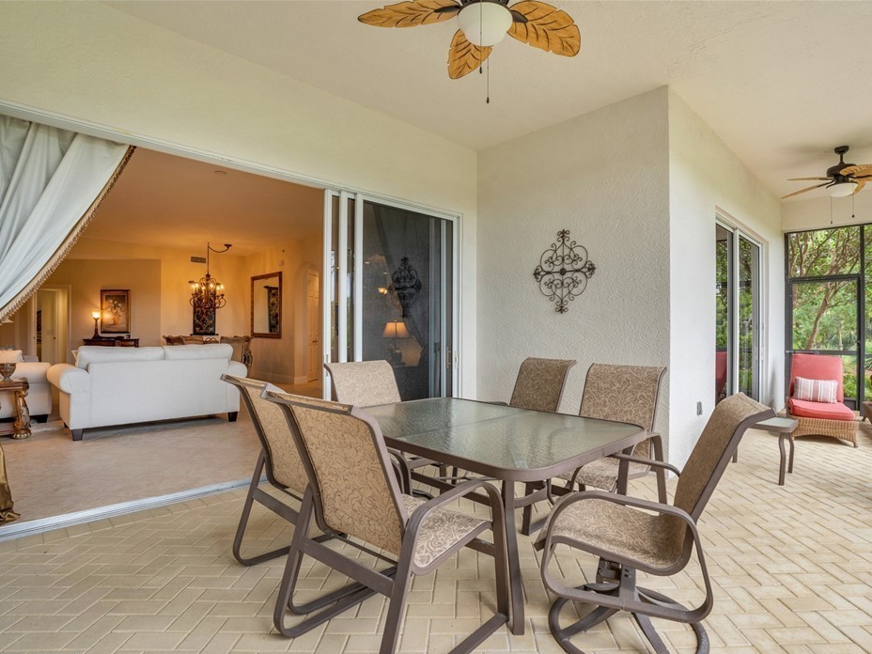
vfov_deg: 71.6
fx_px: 453
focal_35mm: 18
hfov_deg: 87.5
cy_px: 339
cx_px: 478
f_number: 9
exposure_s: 1/30
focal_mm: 16
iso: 200
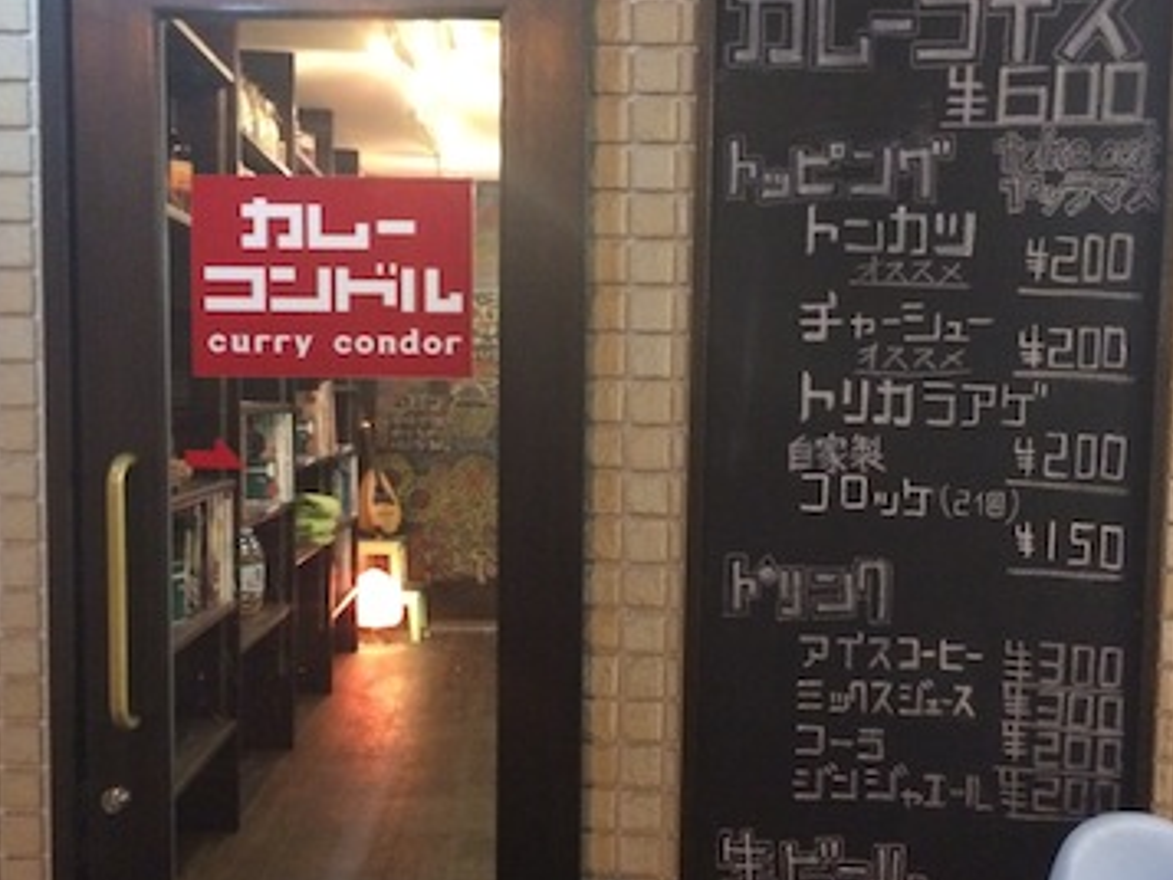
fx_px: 1424
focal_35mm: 42
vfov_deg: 34.3
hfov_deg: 44.7
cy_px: 507
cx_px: 637
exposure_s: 1/15
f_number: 2.2
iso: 400
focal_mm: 4.12
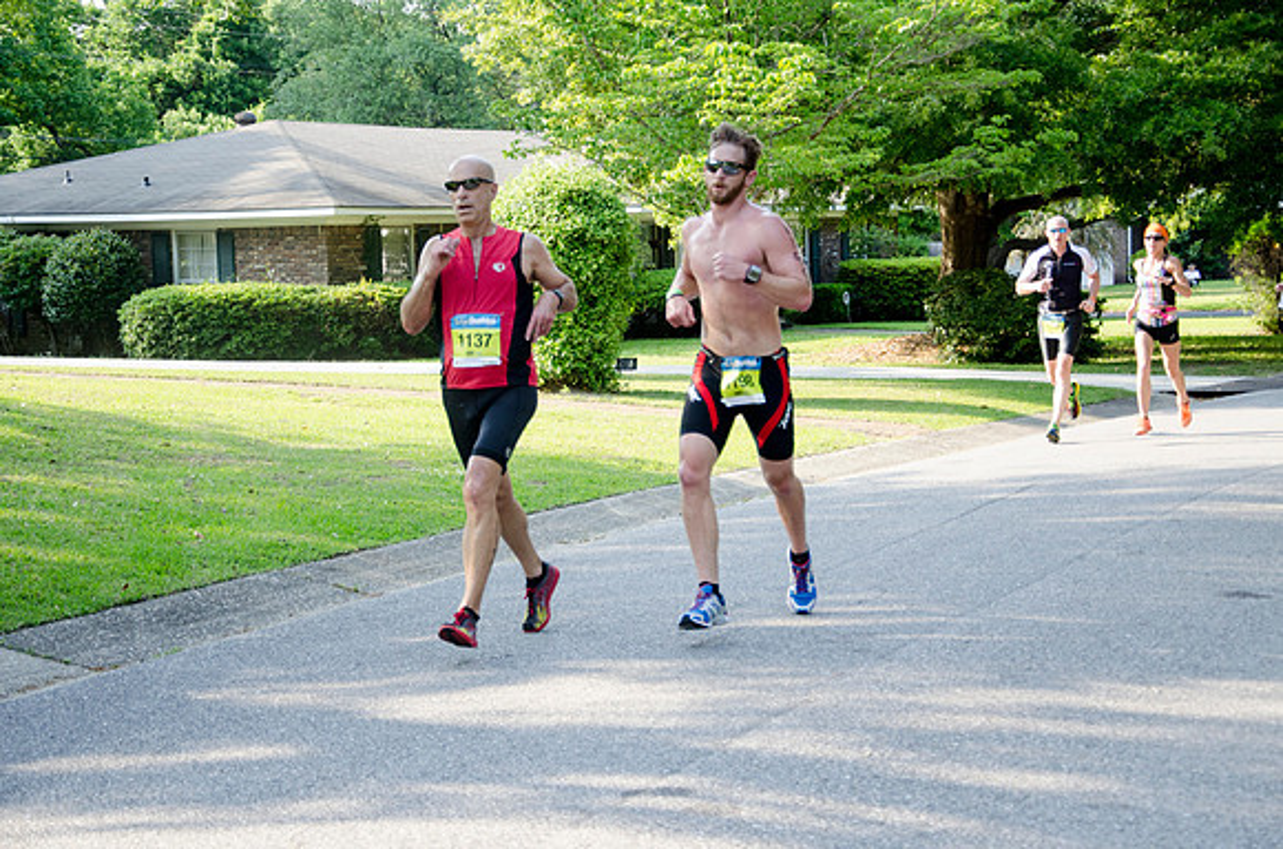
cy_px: 424
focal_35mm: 75
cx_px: 642
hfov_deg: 27.0
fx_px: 2667
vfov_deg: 18.1
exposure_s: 1/640
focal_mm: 50
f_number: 5
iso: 800
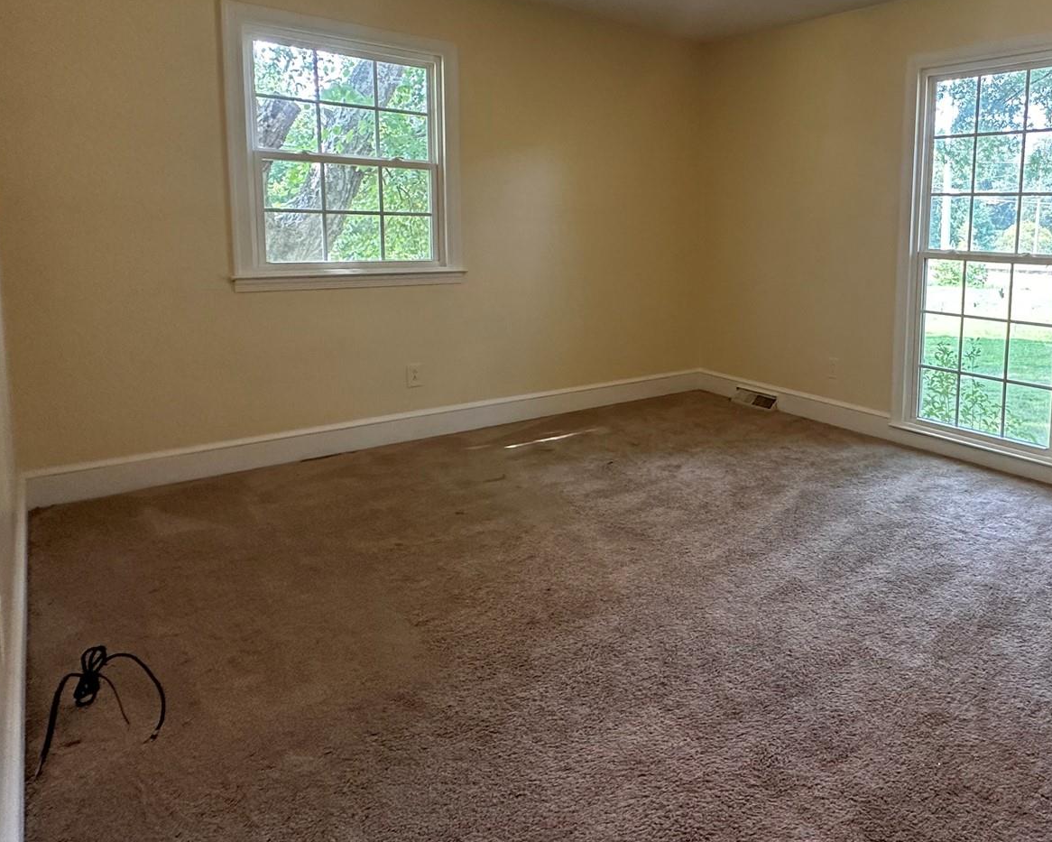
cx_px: 771
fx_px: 747
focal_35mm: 24
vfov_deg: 57.9
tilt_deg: -5.7
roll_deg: -1.2
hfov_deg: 66.5
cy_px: 308
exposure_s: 1/120
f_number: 2.2
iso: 320
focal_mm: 2.22
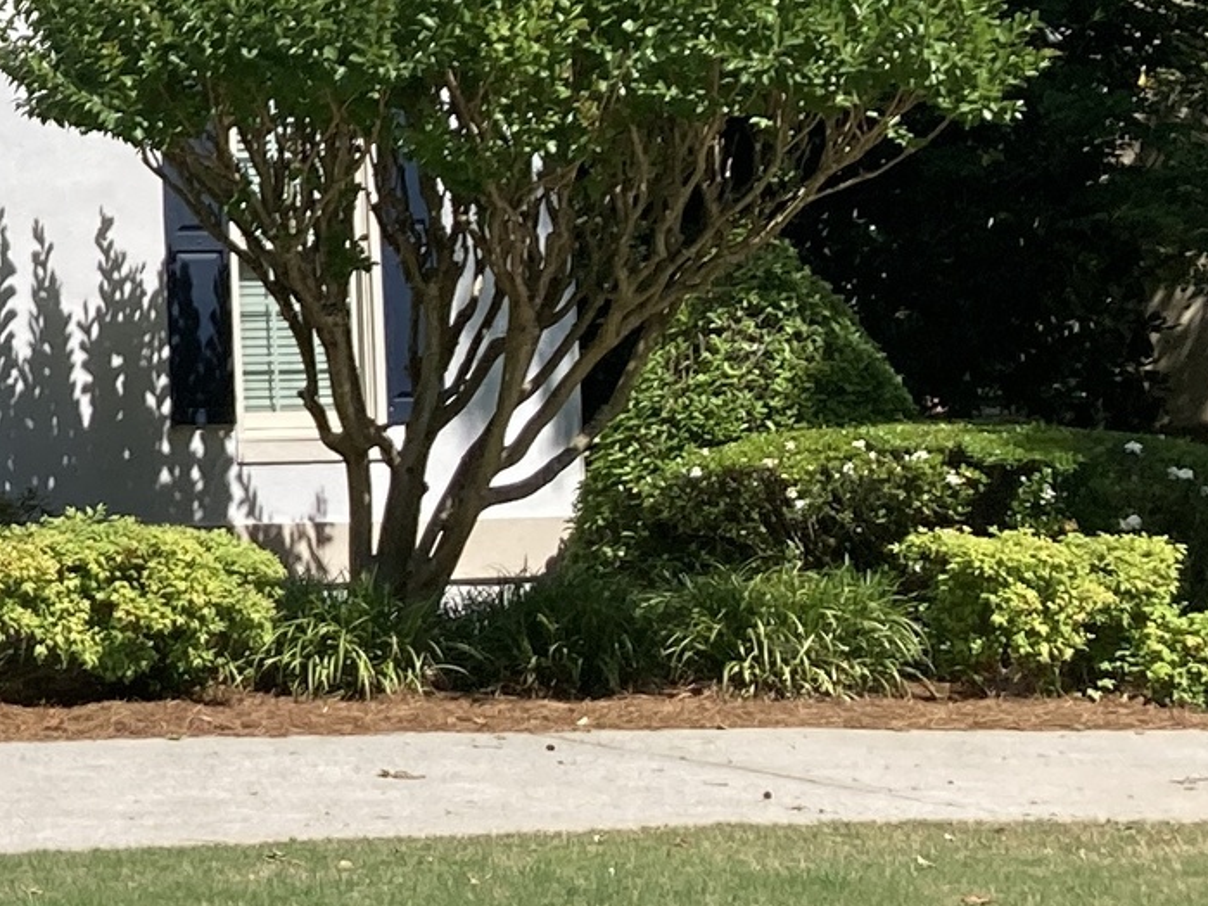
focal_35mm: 123
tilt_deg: +3.1
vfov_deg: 12.0
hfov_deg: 13.5
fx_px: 4292
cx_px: -1260
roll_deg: +0.8
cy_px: 159
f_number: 1.8
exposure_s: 1/2315
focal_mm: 3.99
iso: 20
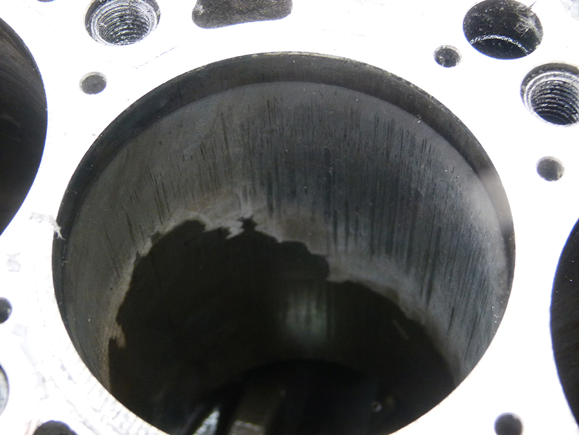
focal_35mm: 63
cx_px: 290
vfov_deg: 23.3
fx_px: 1054
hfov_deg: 30.7
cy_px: 218
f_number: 3.3
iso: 200
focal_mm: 11.3
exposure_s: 1/60
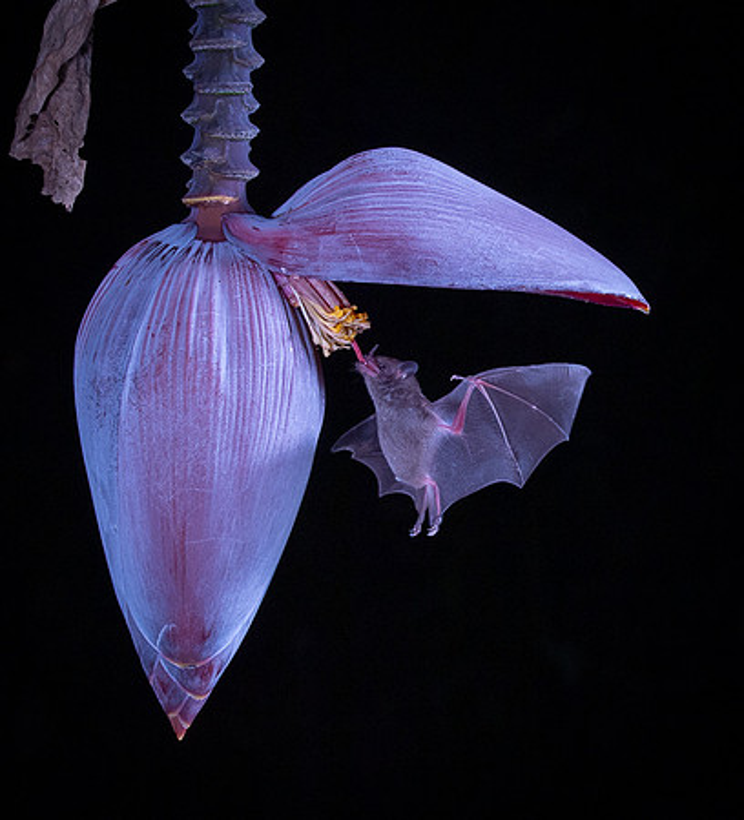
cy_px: 412
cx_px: 655
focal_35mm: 174
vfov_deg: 10.5
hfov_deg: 9.5
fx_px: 4454
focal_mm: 78
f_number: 8
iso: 800
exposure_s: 1/250
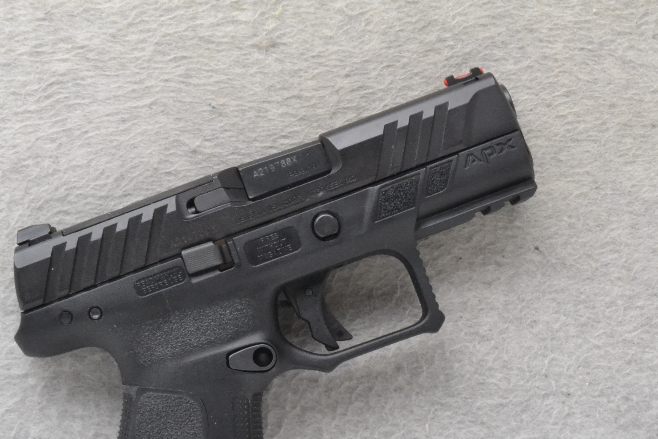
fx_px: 1495
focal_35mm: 82
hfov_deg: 24.8
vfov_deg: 16.6
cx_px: 261
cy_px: 340
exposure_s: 1/160
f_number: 20
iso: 3200
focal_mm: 35
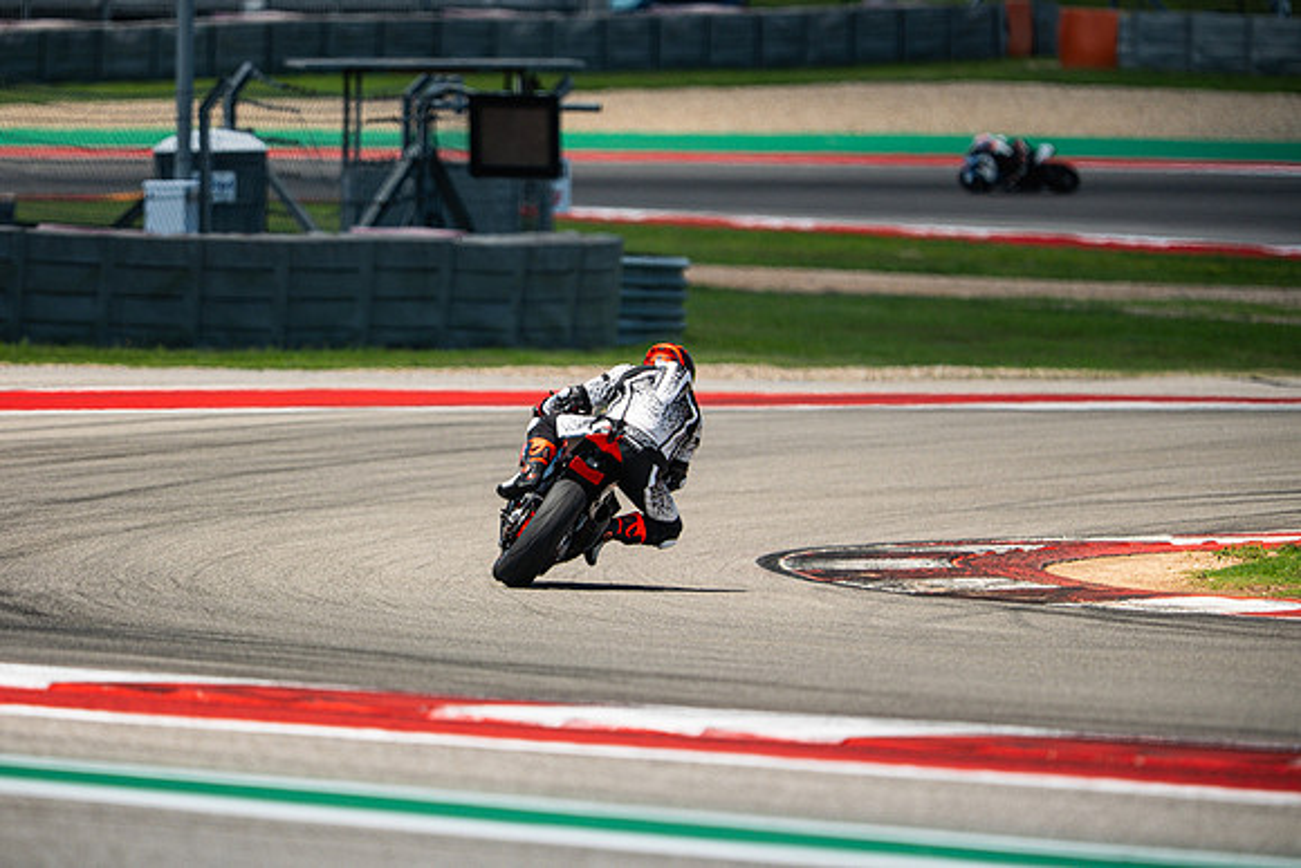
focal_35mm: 420
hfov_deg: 4.9
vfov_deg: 3.3
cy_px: 434
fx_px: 15181
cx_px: 650
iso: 400
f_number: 2.8
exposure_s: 1/2500
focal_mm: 280
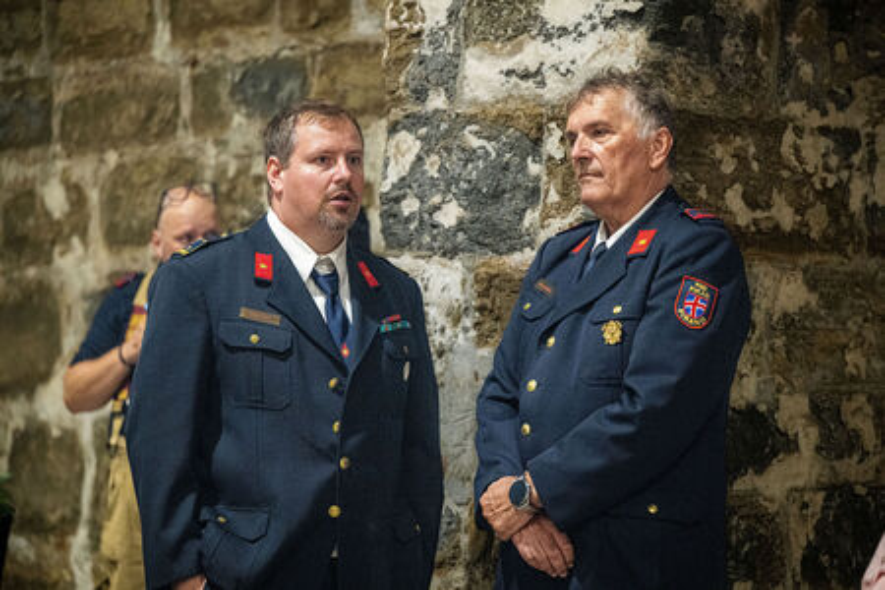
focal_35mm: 103
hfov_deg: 19.8
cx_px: 442
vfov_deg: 13.3
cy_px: 295
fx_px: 2532
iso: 5000
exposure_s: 1/250
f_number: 2.8
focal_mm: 103
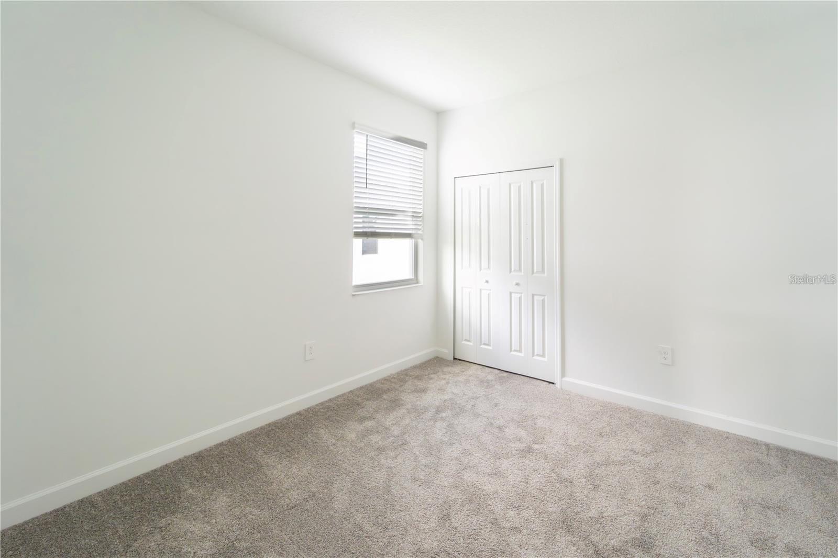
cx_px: 419
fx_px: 326
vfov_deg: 81.2
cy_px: 279
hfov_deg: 104.3
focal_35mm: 14
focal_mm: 14
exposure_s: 1/80
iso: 640
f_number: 9
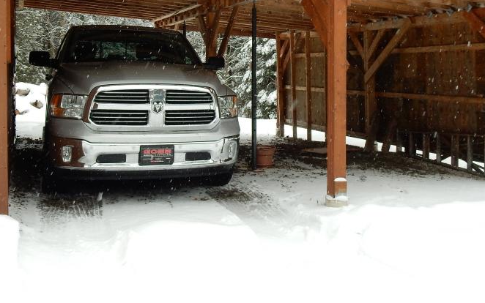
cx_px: 233
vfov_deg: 30.6
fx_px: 542
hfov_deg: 48.2
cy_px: 64
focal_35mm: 41
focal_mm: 4.5
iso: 125
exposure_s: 1/200
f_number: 3.7
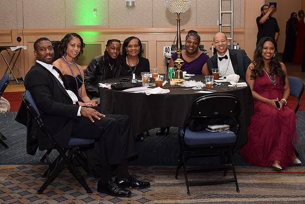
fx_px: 445
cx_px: 152
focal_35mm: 52
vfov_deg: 25.8
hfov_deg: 37.8
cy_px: 102
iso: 200
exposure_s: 1/125
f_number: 3.2
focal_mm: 35
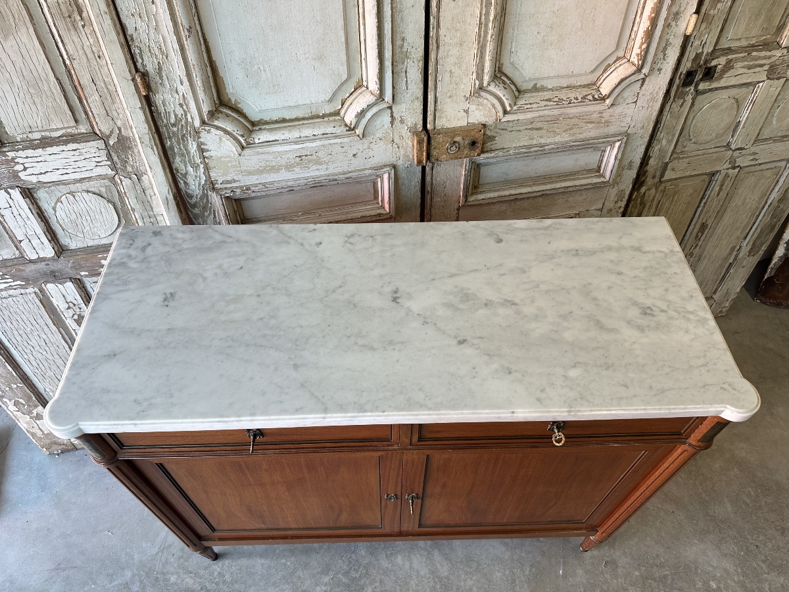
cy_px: 296
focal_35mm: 24
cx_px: 394
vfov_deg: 56.8
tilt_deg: -50.8
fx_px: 547
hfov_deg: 71.6
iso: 64
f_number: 1.78
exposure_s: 1/100
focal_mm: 6.86
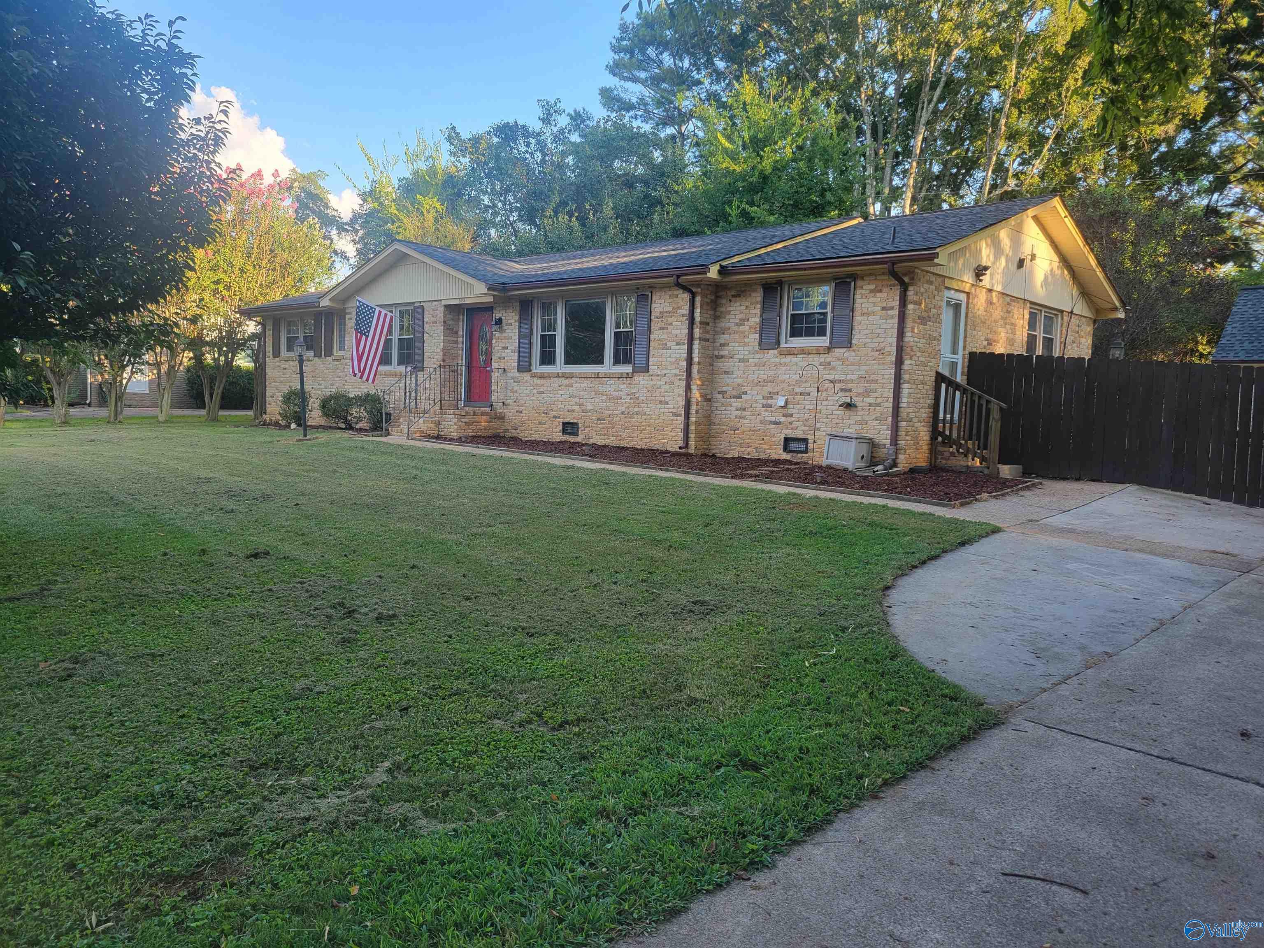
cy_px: 474
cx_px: 632
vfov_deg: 53.1
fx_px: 949
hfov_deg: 67.3
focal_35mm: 26
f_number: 1.8
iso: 40
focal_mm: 5.4
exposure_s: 1/170
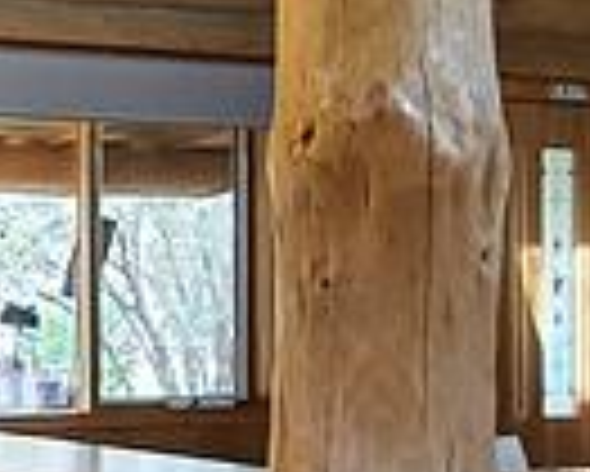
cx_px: -446
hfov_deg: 21.6
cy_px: 321
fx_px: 1048
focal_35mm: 60
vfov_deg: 25.3
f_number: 2.2
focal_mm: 1.8
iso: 250
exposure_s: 1/50
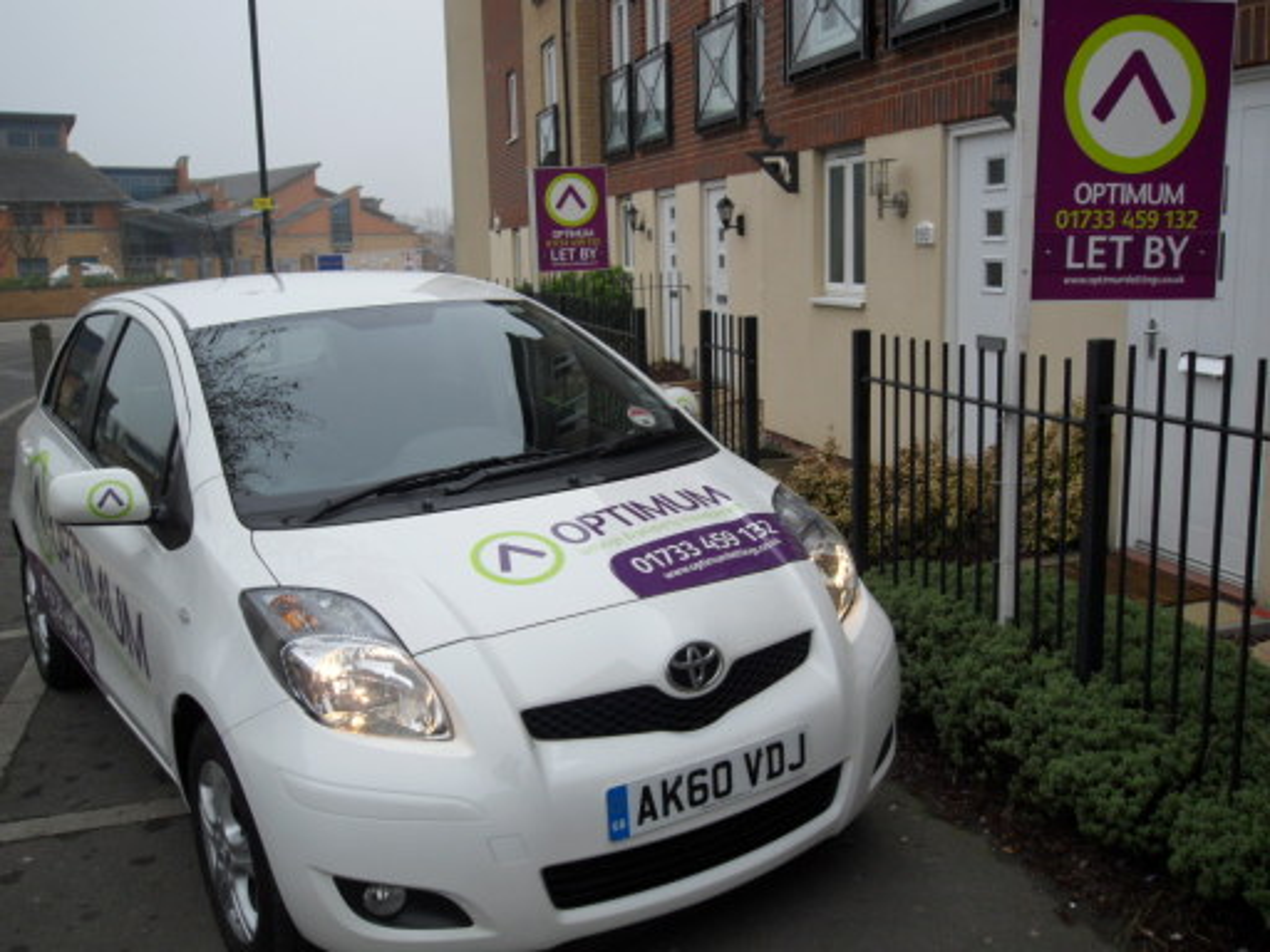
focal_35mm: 36
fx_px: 1321
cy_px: 476
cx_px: 635
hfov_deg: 51.4
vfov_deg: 39.7
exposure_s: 1/90
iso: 80
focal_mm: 6.5
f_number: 4.1
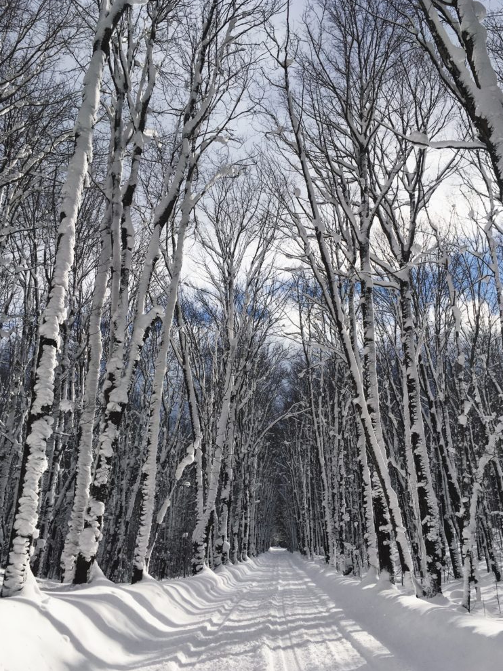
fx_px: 581
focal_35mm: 30
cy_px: 337
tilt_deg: +20.2
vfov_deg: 60.0
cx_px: 259
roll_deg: -0.5
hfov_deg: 46.8
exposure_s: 1/2747
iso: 25
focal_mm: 4.15
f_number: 2.2
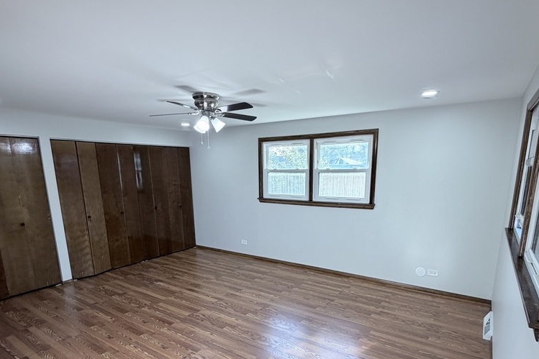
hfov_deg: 81.2
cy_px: 240
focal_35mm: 21
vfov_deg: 58.1
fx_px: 314
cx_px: 272
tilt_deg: -14.0
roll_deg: +0.4
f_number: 2.2
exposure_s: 1/120
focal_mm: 2.22
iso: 125
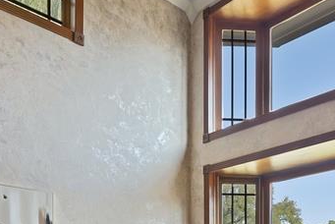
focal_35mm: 39
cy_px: 279
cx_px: 256
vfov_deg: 28.9
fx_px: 363
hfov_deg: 47.4
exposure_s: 1/10
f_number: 9
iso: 640
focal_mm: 13
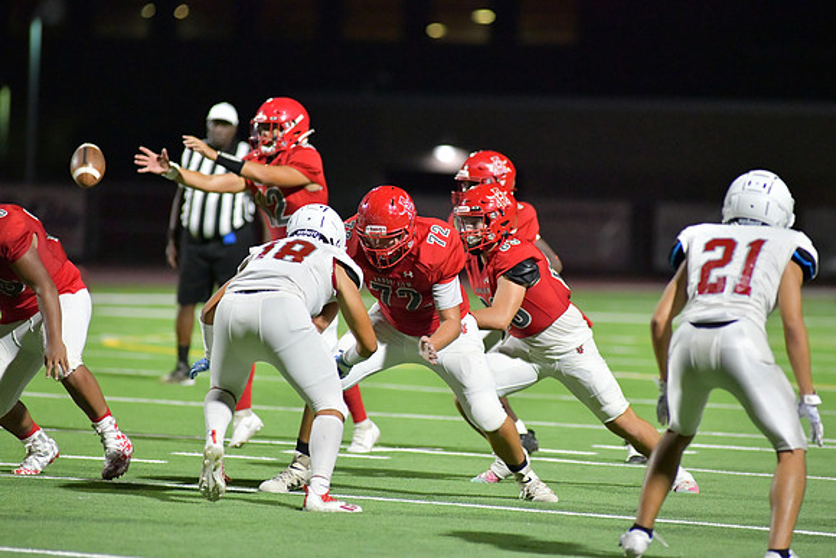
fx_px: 6968
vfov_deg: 4.6
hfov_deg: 6.9
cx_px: 418
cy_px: 279
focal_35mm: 300
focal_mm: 300
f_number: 4
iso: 10000
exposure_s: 1/1250
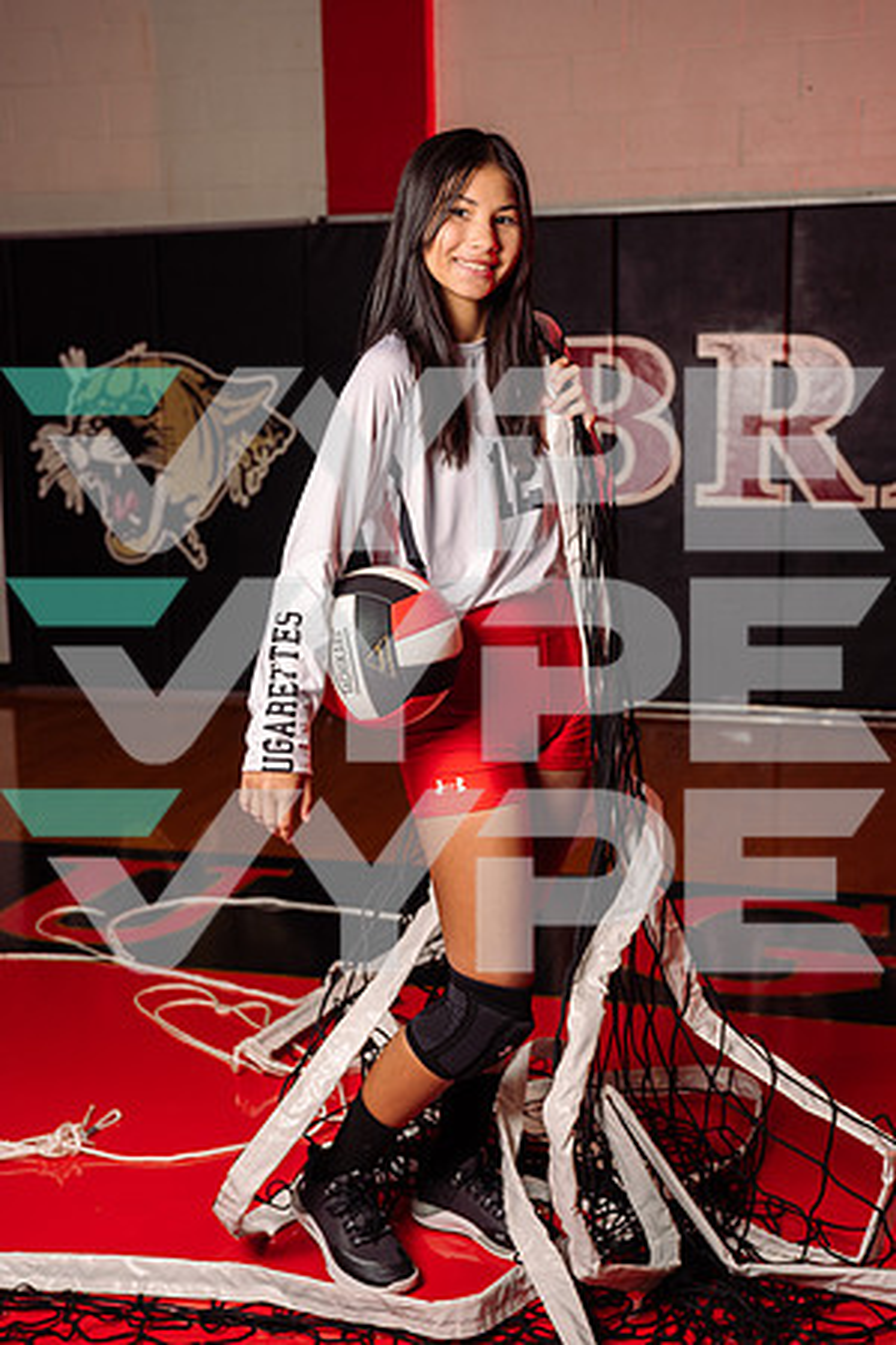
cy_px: 672
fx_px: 1792
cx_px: 448
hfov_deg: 28.1
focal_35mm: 48
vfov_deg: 41.1
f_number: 4.5
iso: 125
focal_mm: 48
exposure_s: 1/200
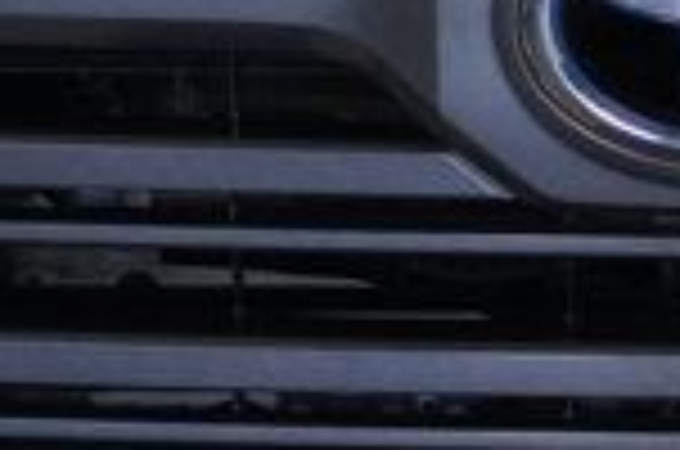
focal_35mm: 224
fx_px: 4222
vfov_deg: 6.1
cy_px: -9
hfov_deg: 9.1
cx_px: 707
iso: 200
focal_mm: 22
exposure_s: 1/40
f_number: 4
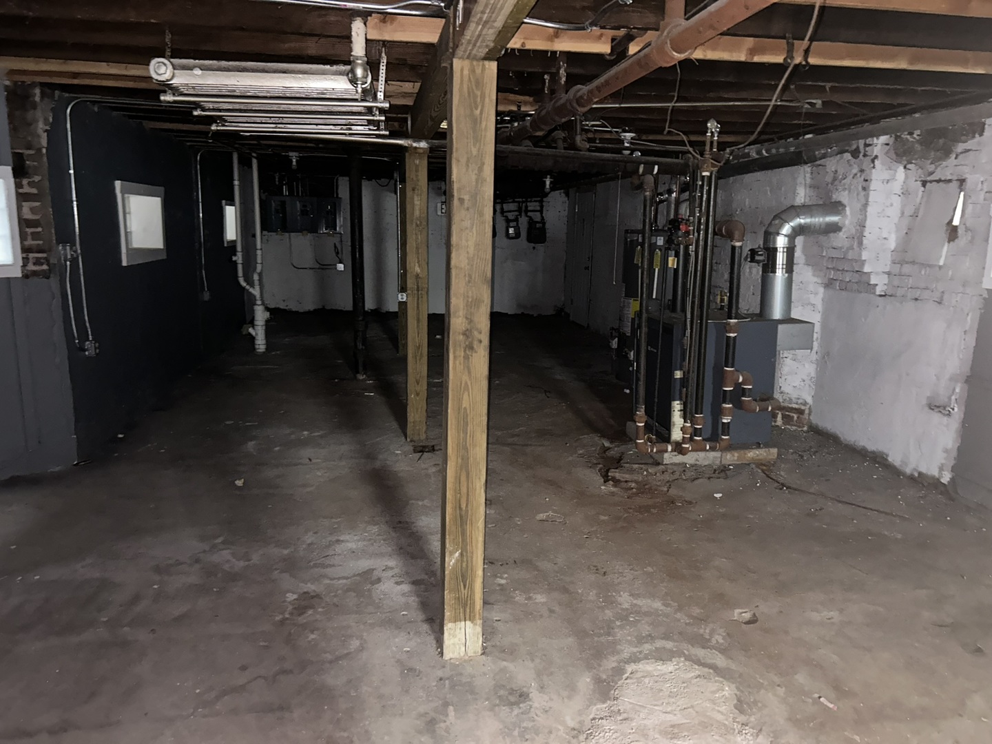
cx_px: 496
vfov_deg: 53.1
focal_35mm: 26
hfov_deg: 67.3
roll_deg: -1.1
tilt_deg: -11.2
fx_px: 745
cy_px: 372
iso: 500
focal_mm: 5.7
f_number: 1.5
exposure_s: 1/7
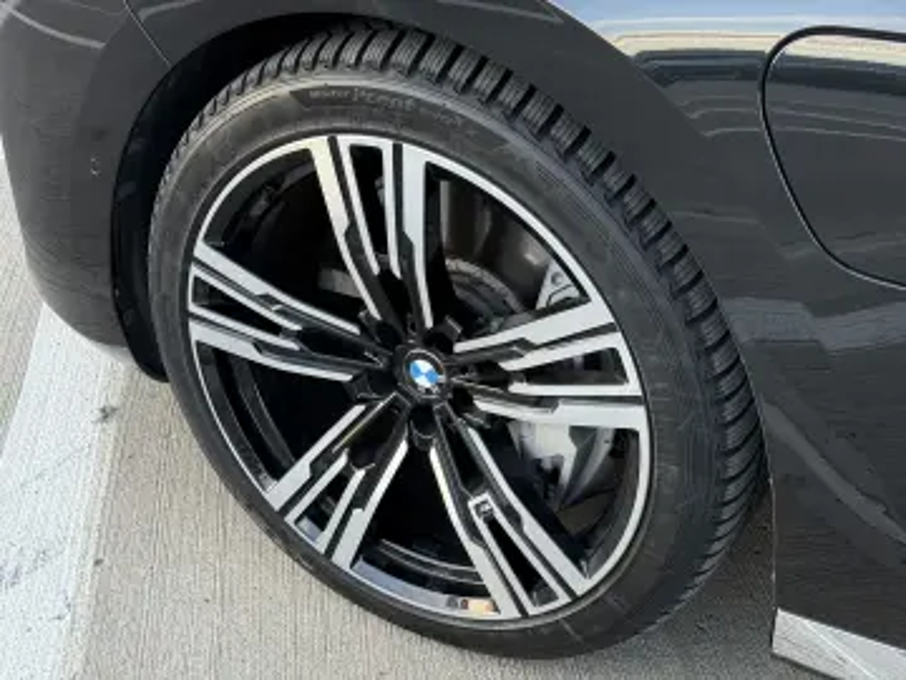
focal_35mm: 48
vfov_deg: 30.3
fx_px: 1256
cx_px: 453
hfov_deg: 39.7
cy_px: 340
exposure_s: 1/228
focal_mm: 6.76
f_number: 1.78
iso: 125
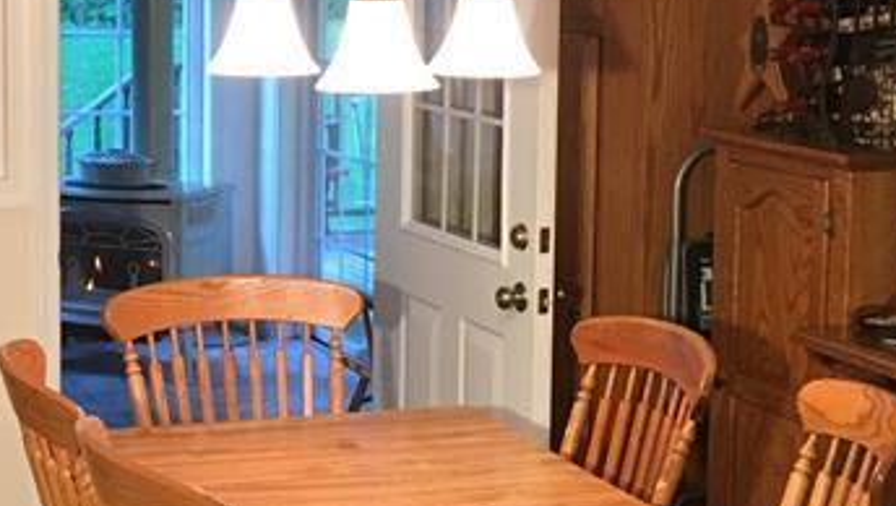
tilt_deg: -6.0
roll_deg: -0.1
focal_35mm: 94
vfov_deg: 12.9
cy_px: 170
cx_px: 224
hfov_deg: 22.5
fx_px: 2235
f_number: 2.2
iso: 125
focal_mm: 4.15
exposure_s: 1/30
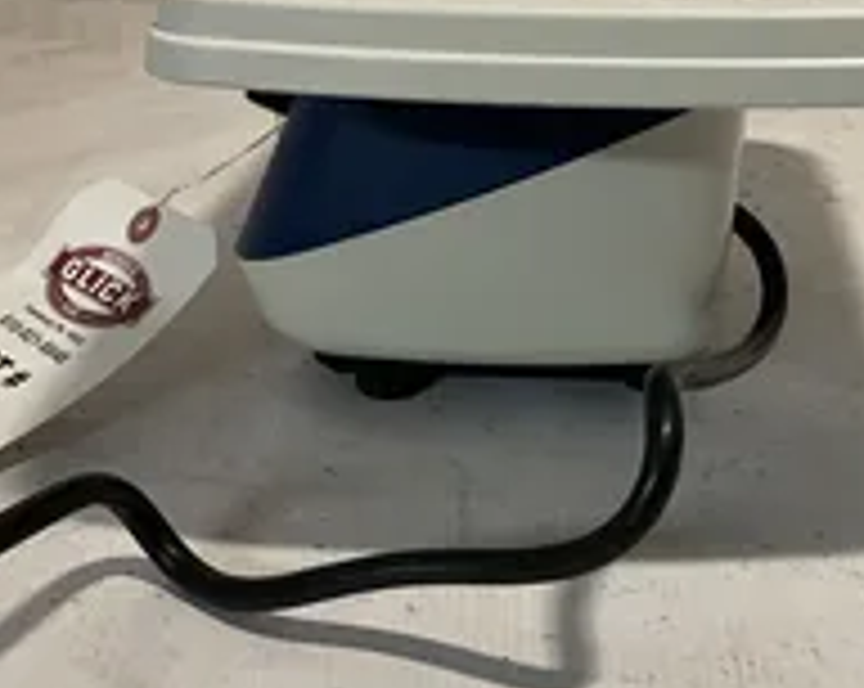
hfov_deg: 34.9
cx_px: 616
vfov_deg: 28.4
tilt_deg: -23.2
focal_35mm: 53
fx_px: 1353
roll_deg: -3.6
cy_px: 238
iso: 200
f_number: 1.6
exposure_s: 1/60
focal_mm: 4.2
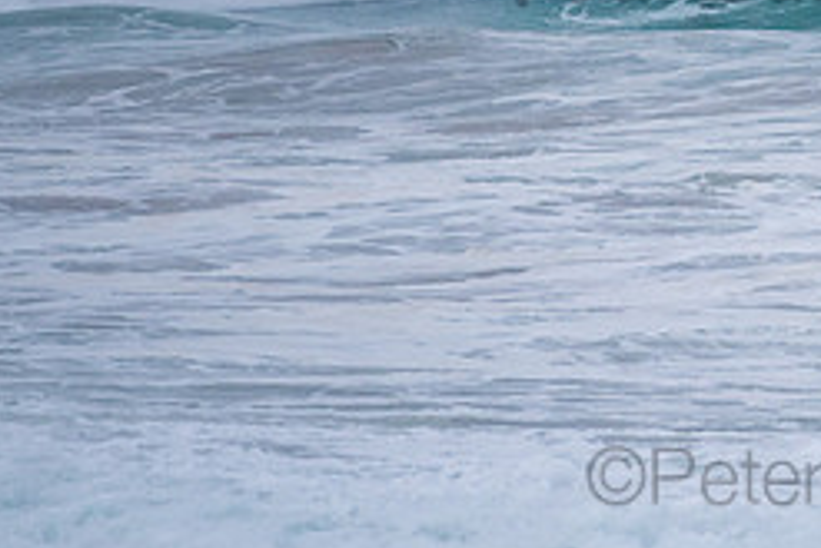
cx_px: 806
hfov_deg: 1.4
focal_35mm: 1437
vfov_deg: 1.0
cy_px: -124
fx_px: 32789
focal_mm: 500
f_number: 5.6
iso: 500
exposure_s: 1/1250
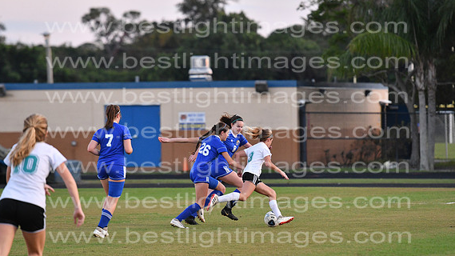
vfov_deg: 4.1
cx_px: 229
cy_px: 150
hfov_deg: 7.3
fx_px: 3577
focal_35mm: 297
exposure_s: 1/1250
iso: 1600
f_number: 4
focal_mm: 185
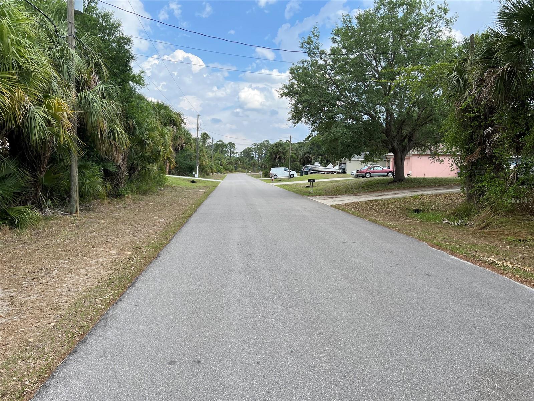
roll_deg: -1.4
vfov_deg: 53.1
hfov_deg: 67.3
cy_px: 200
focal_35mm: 26
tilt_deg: -5.0
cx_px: 267
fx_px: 401
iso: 50
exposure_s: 1/1779
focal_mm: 5.7
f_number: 1.5
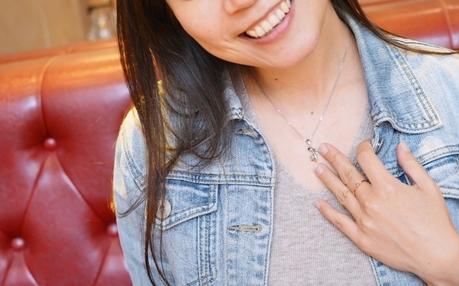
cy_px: 68
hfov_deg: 28.6
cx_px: 262
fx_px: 900
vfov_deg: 18.0
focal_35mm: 72
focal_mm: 44
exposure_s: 1/40
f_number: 4
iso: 1600
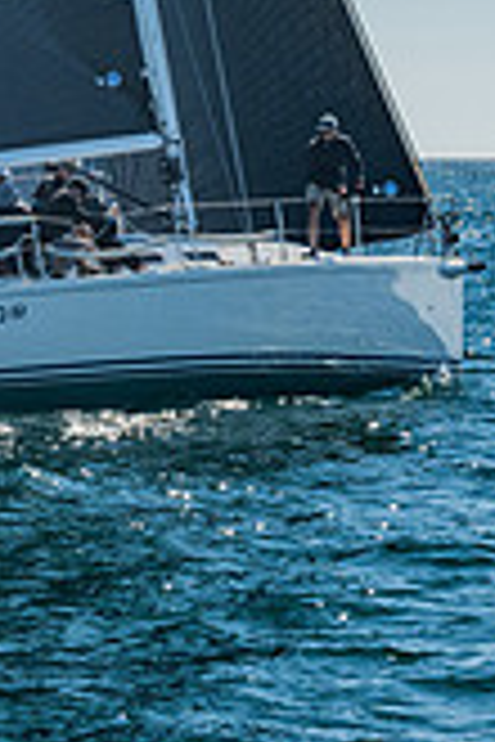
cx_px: -783
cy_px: -8
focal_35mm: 338
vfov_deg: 6.1
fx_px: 6971
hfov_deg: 4.0
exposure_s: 1/400
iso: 400
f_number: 10
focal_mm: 84
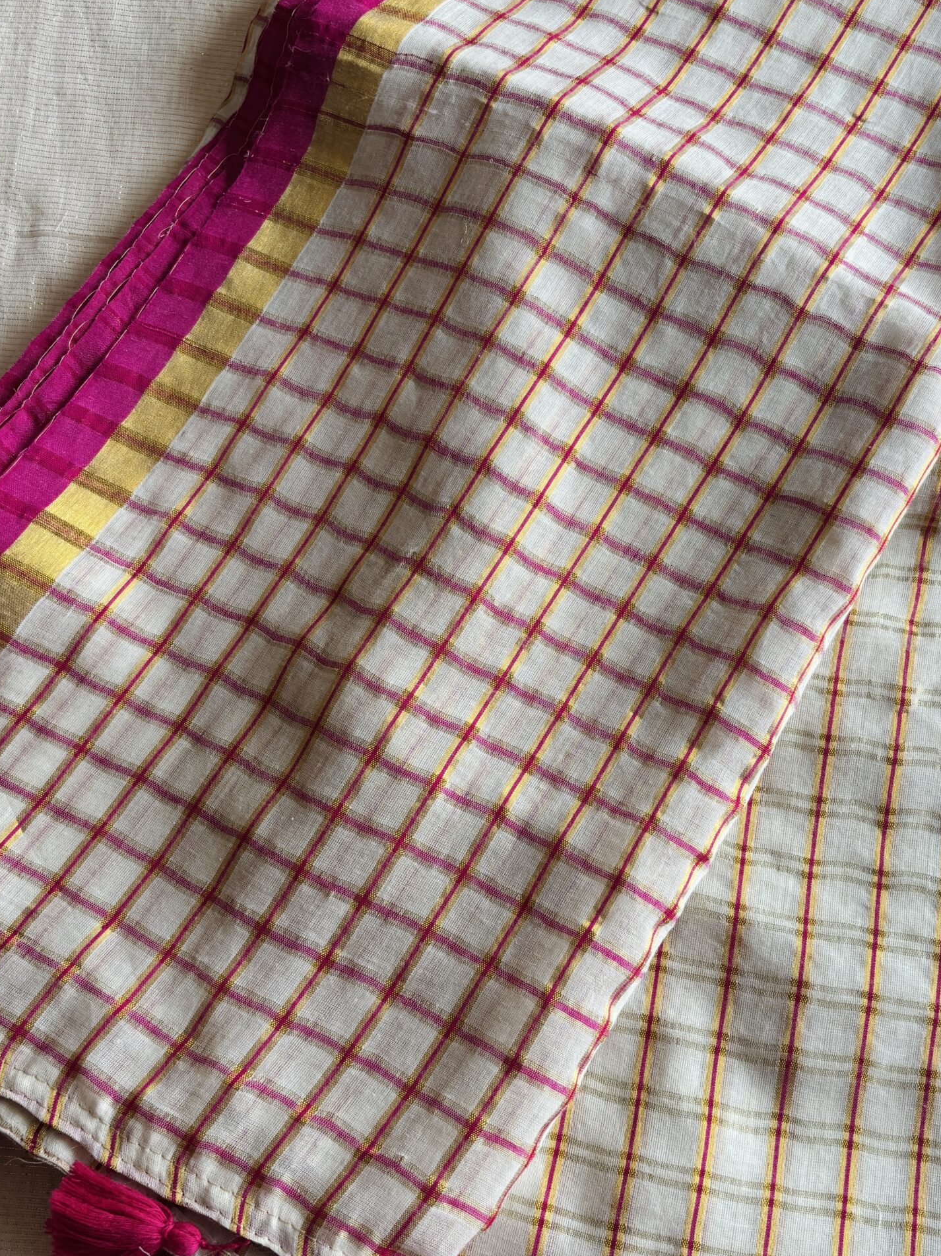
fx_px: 1269
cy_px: 691
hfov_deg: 40.4
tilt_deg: -76.4
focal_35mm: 35
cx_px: 585
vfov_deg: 52.5
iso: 40
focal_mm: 5.96
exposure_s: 1/246
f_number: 1.6
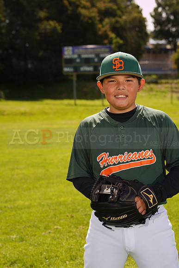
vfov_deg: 20.4
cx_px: 90
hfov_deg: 13.7
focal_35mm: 100
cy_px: 134
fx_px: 745
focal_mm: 100
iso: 80
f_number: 9
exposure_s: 1/160
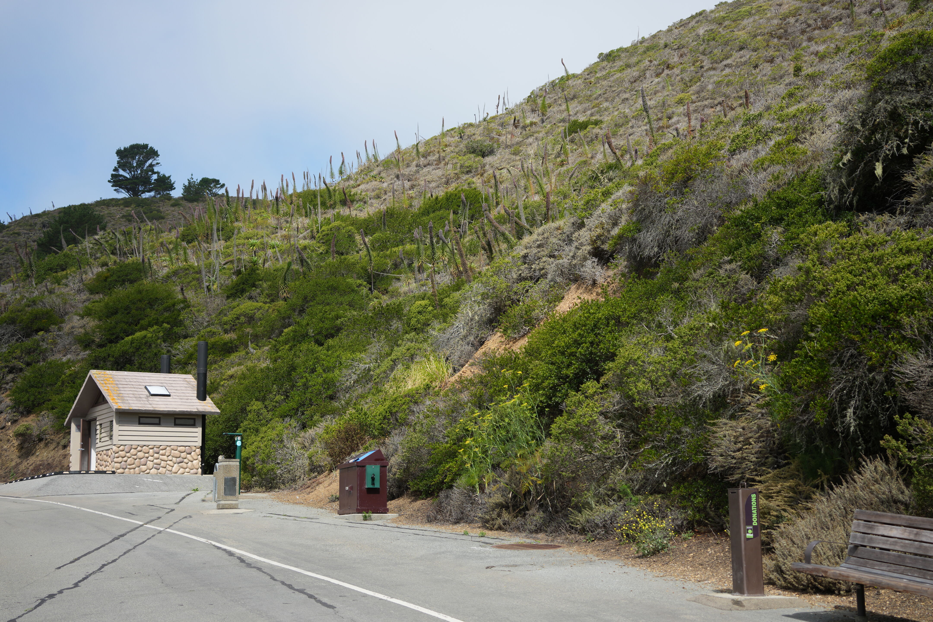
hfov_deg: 39.6
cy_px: 311
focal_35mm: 50
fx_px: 1296
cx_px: 466
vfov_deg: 27.0
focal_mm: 50
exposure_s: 1/800
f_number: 4.5
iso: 160
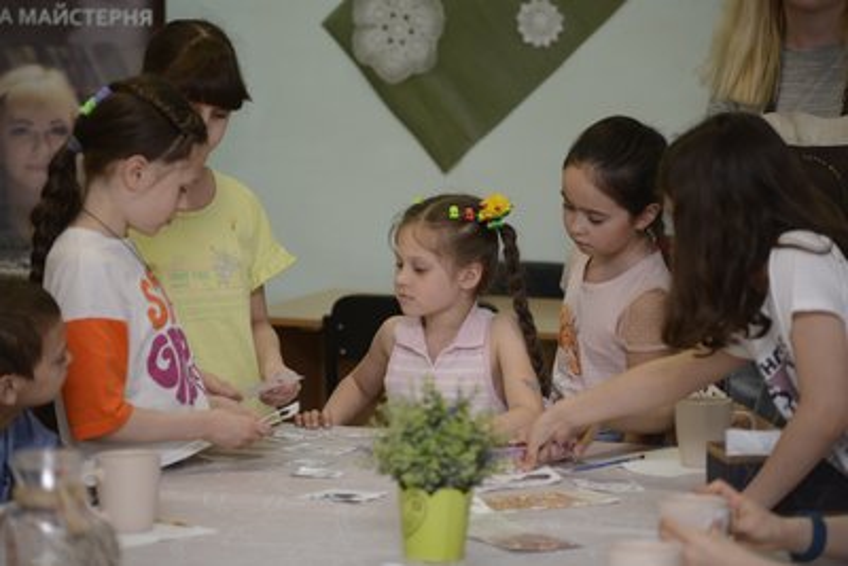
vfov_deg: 10.2
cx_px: 424
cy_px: 283
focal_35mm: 135
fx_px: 3181
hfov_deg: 15.2
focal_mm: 135
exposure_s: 1/160
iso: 640
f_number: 4
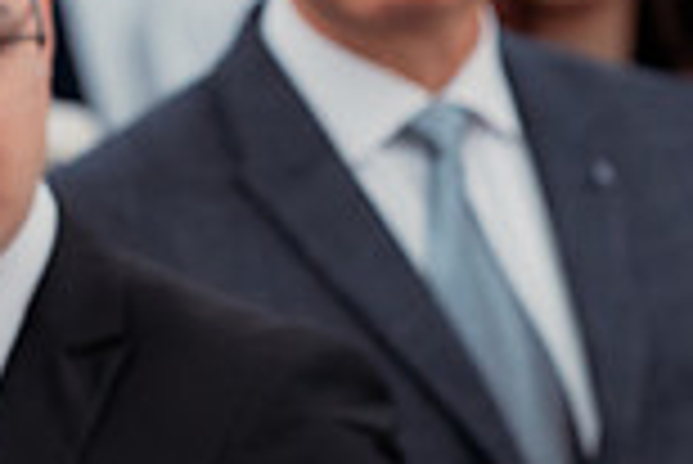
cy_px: 838
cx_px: 1062
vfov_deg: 4.3
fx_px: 6166
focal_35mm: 320
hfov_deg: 6.3
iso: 1600
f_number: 2.8
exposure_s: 1/250
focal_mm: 85
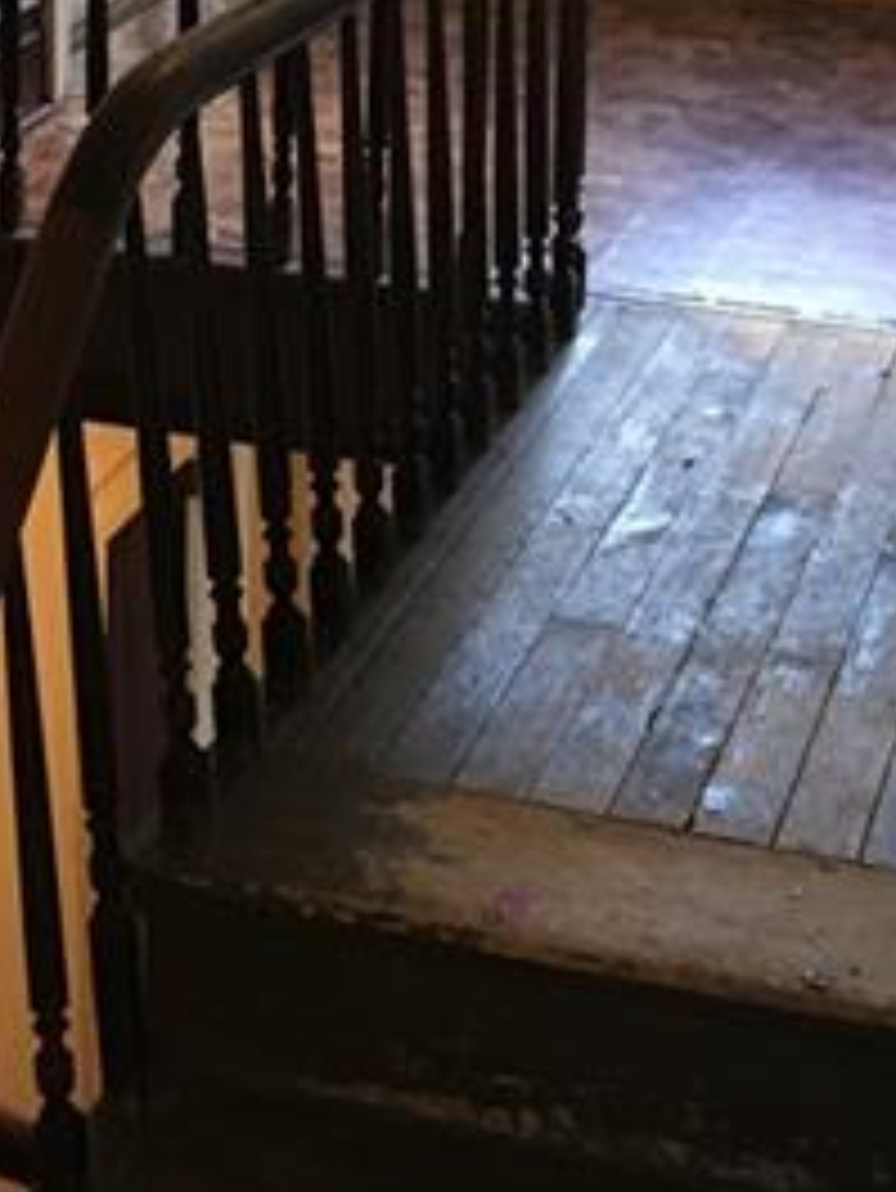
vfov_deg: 22.6
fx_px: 2897
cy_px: 94
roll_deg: -1.6
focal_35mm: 84
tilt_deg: -17.0
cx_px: 261
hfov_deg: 17.5
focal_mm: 4.15
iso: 100
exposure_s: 1/30
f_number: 2.2
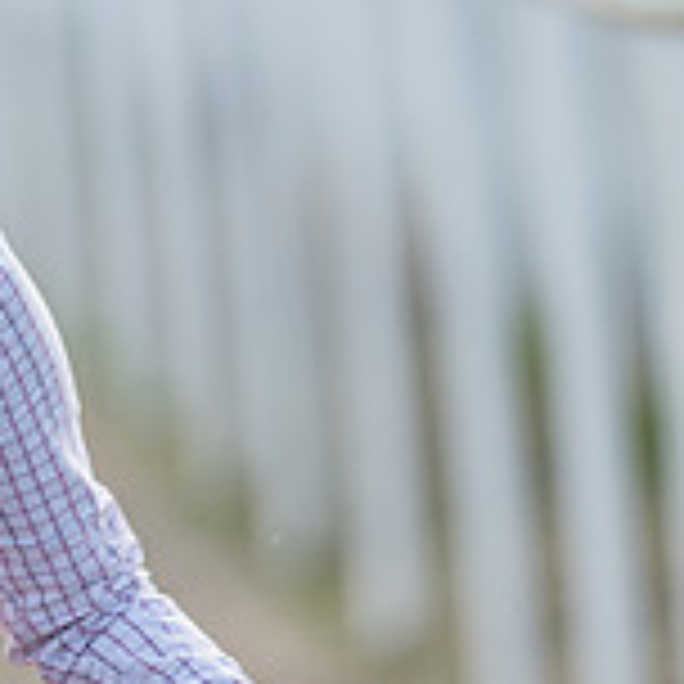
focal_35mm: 1517
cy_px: -104
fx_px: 33913
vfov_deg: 1.2
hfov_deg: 1.2
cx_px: -470
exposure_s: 1/500
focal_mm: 400
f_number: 5
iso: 160
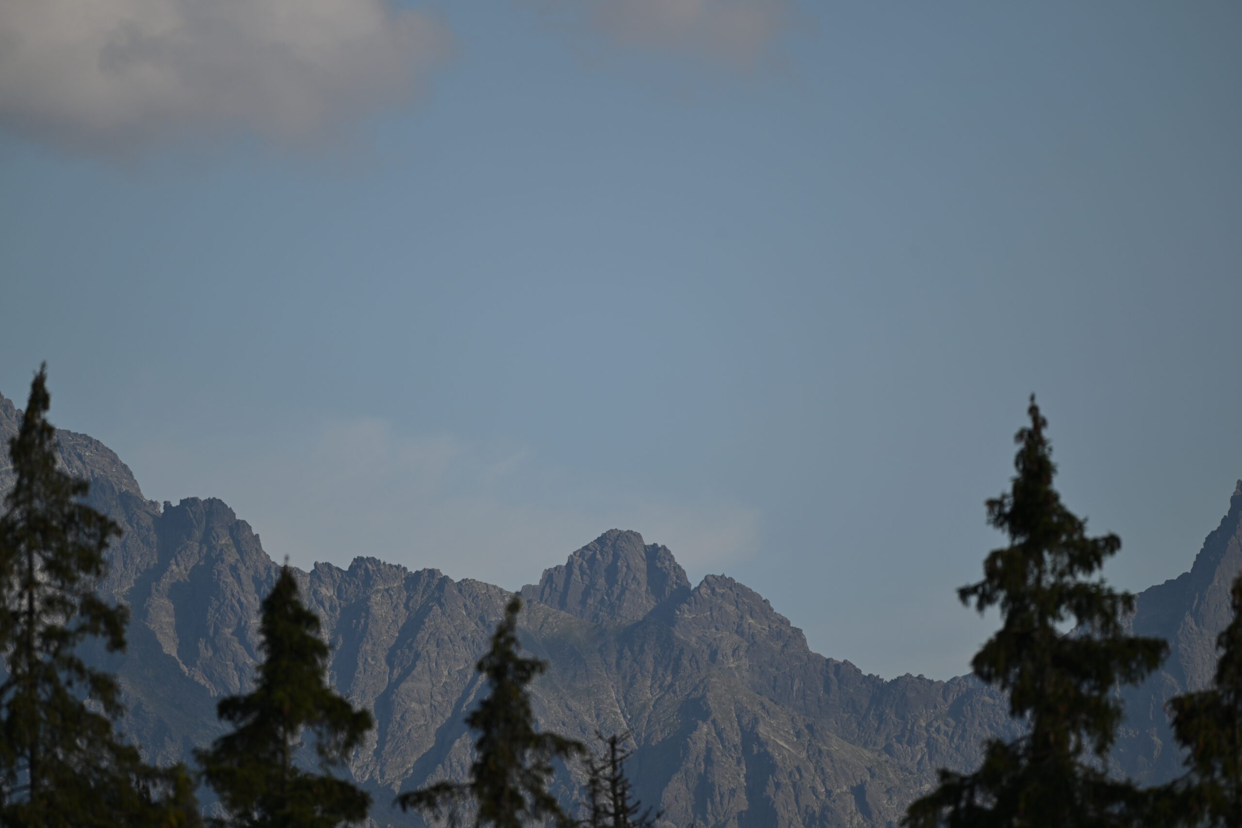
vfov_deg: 2.3
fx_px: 20700
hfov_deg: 3.4
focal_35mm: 600
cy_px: 414
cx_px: 621
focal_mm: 600
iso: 110
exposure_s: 1/640
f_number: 6.3
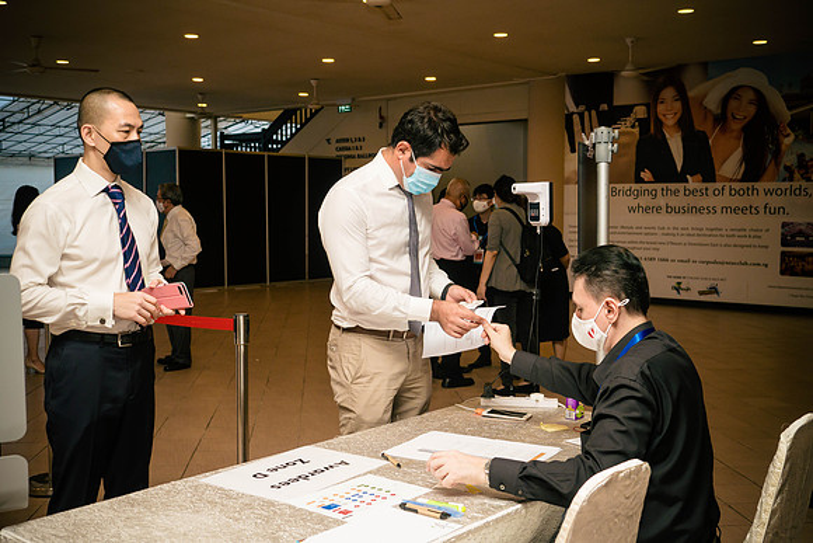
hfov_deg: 47.9
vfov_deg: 33.0
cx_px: 406
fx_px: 916
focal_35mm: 41
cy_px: 272
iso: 800
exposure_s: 1/125
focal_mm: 19
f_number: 2.8
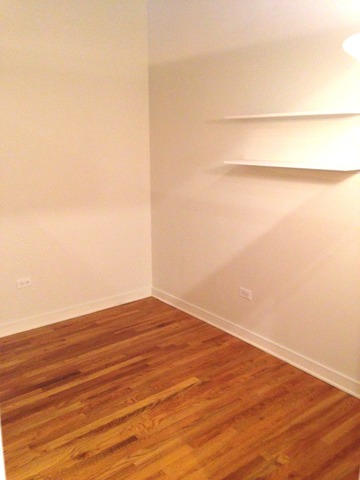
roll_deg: -1.3
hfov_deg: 42.9
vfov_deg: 55.4
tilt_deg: -17.0
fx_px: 458
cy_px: 240
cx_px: 180
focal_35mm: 33
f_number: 2.4
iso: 400
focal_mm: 4.12
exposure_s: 1/20
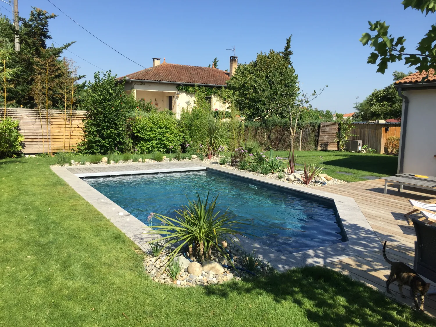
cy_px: 164
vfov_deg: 48.2
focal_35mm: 29
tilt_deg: -8.0
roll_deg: +0.2
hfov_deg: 61.7
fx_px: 365
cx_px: 218
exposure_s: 1/1582
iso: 32
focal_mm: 4.15
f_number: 2.2
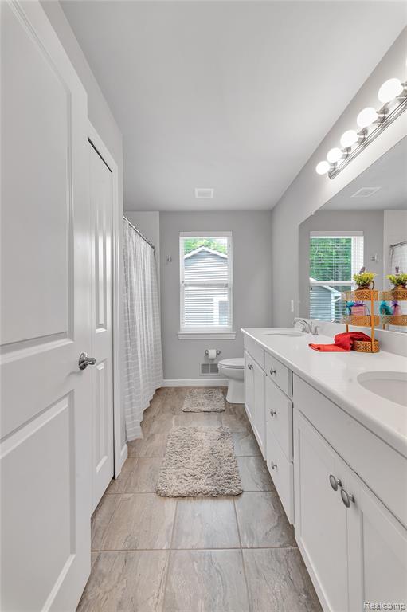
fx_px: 238
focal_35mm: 14
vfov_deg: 104.3
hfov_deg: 81.1
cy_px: 306
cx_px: 204
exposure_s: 1/25
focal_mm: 14
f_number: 9
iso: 800
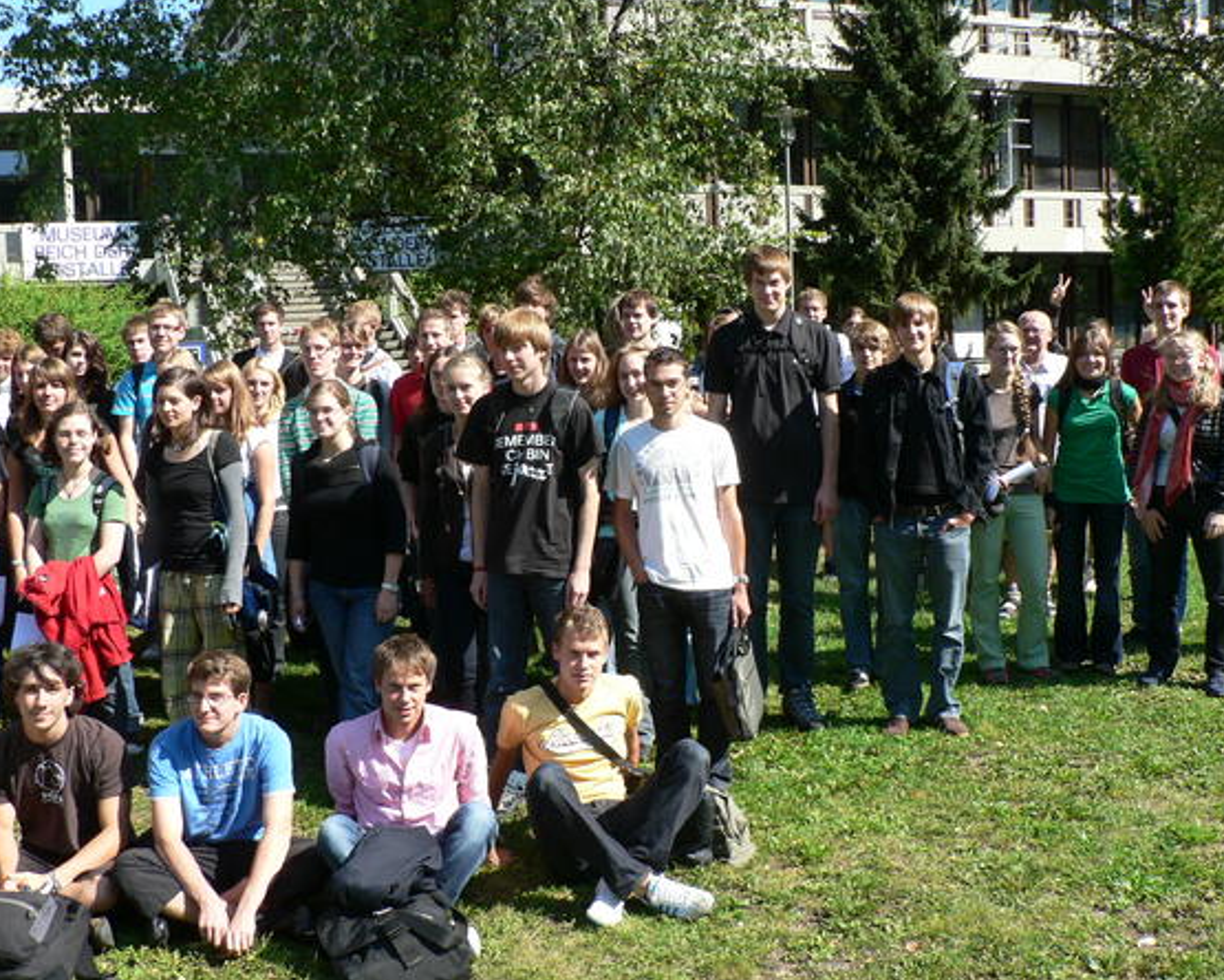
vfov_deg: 39.2
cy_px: 488
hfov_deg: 47.9
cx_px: 584
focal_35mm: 38
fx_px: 1377
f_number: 4
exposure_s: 1/250
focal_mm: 6
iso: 80
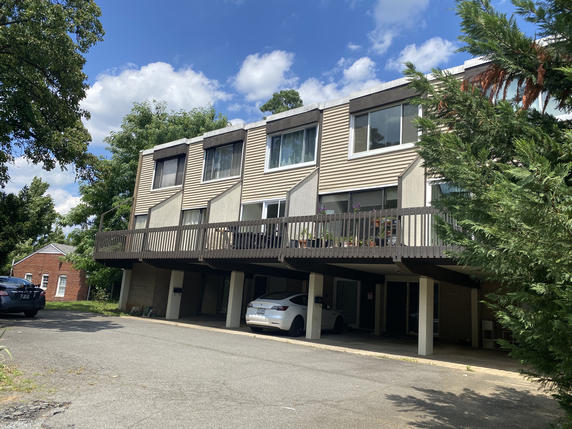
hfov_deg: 67.3
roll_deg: -4.7
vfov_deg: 53.1
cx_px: 286
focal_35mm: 26
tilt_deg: +13.8
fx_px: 430
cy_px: 214
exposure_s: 1/2625
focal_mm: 4.25
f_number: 1.8
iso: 32
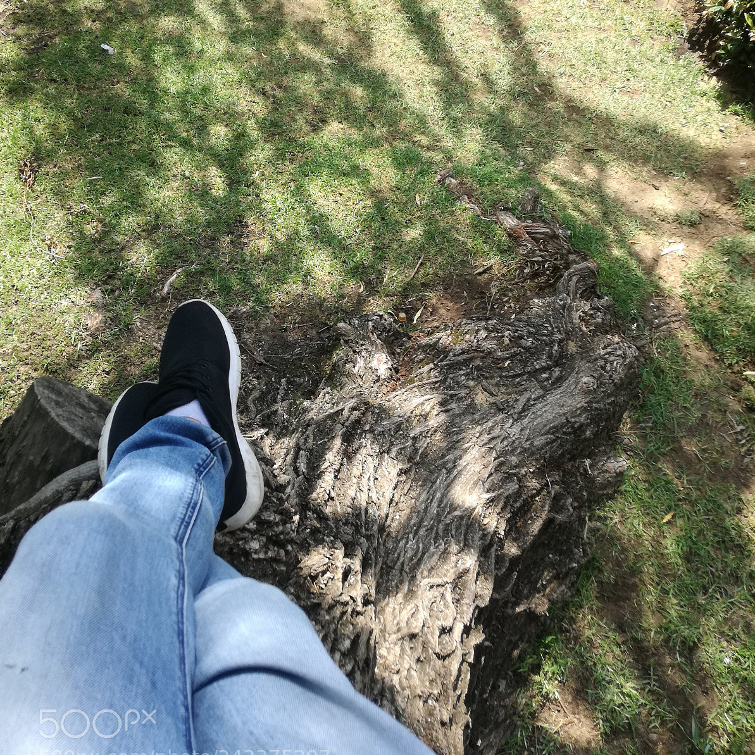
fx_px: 790
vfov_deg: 50.8
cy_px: 301
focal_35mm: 32
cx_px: 379
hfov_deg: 51.1
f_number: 2
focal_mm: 3.79
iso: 50
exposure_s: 1/411
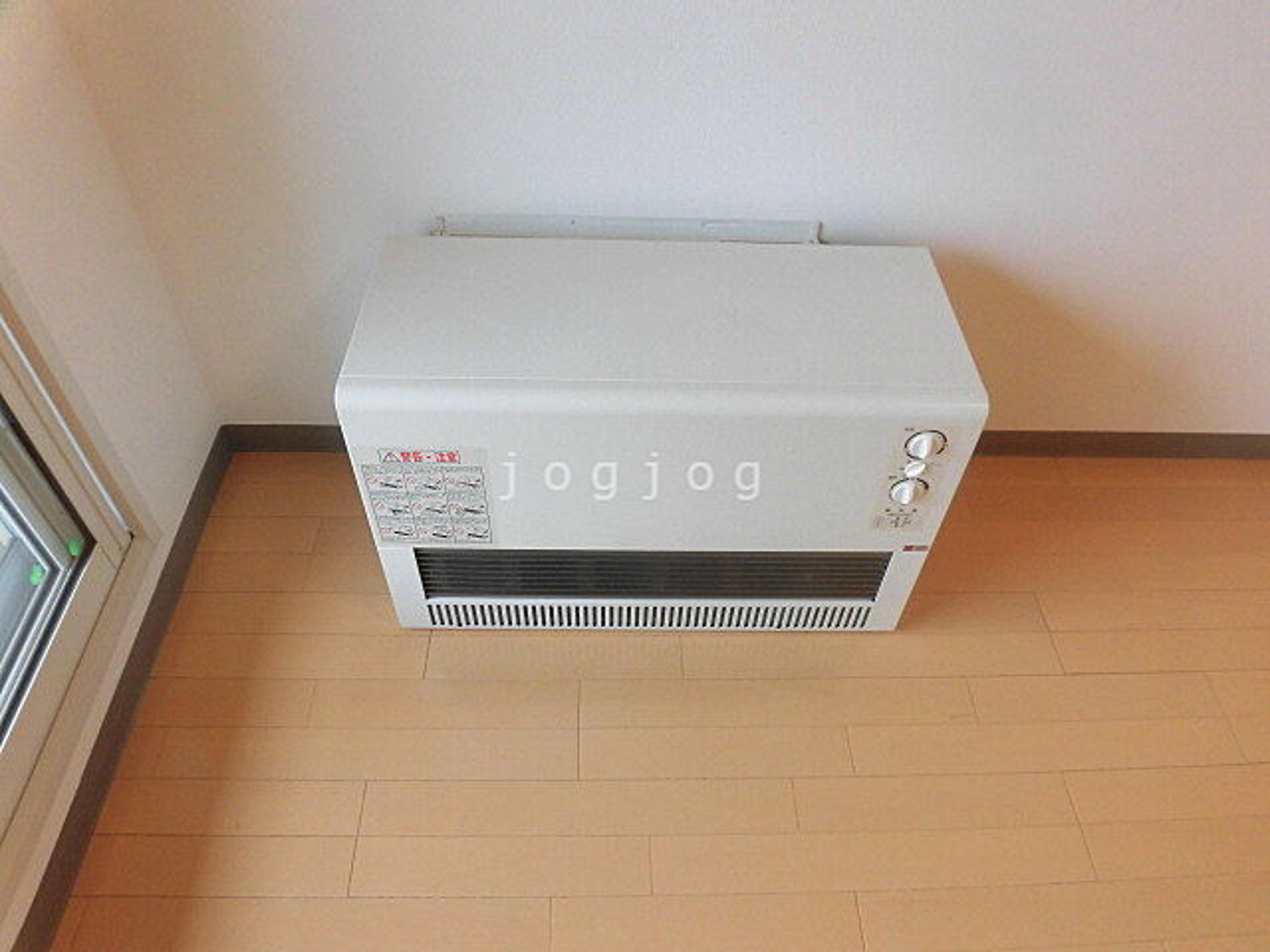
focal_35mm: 24
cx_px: 635
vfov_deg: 56.8
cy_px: 476
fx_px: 881
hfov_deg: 71.6
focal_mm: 4.3
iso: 160
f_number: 3.1
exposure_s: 1/60
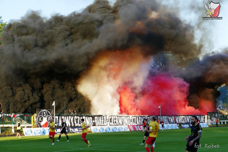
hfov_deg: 27.7
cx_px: 114
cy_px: 76
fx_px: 462
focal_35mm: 73
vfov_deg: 18.7
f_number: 3.7
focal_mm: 26.59
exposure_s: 1/400
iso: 125
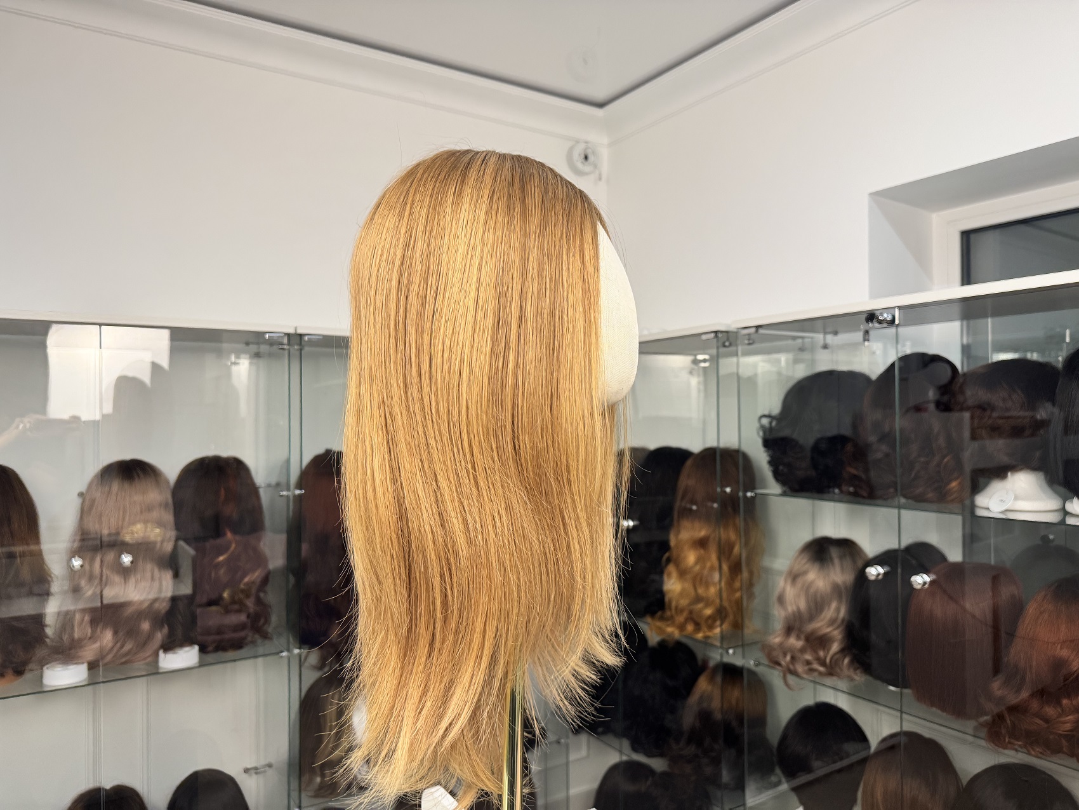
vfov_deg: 56.8
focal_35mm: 24
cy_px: 405
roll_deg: +1.0
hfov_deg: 71.6
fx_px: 748
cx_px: 540
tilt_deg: +0.0
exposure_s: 1/100
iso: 100
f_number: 1.78
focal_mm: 6.76
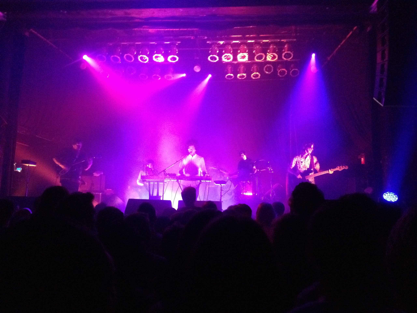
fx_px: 422
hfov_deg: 52.6
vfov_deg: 40.7
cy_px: 156
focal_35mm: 35
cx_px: 208
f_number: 2.4
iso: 800
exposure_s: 1/15
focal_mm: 4.28
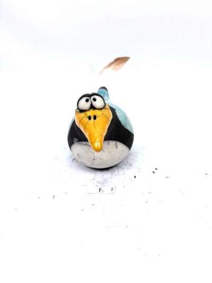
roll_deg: +2.1
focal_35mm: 26
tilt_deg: -38.1
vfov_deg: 67.3
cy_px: 142
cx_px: 106
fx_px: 212
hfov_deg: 53.1
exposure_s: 1/417
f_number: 1.6
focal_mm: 5.96
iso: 50
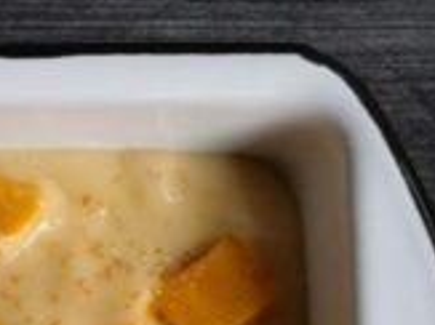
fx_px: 2863
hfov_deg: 8.4
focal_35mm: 228
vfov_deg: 6.4
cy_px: 461
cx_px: -323
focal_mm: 29
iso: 200
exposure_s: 1/80
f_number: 3.7
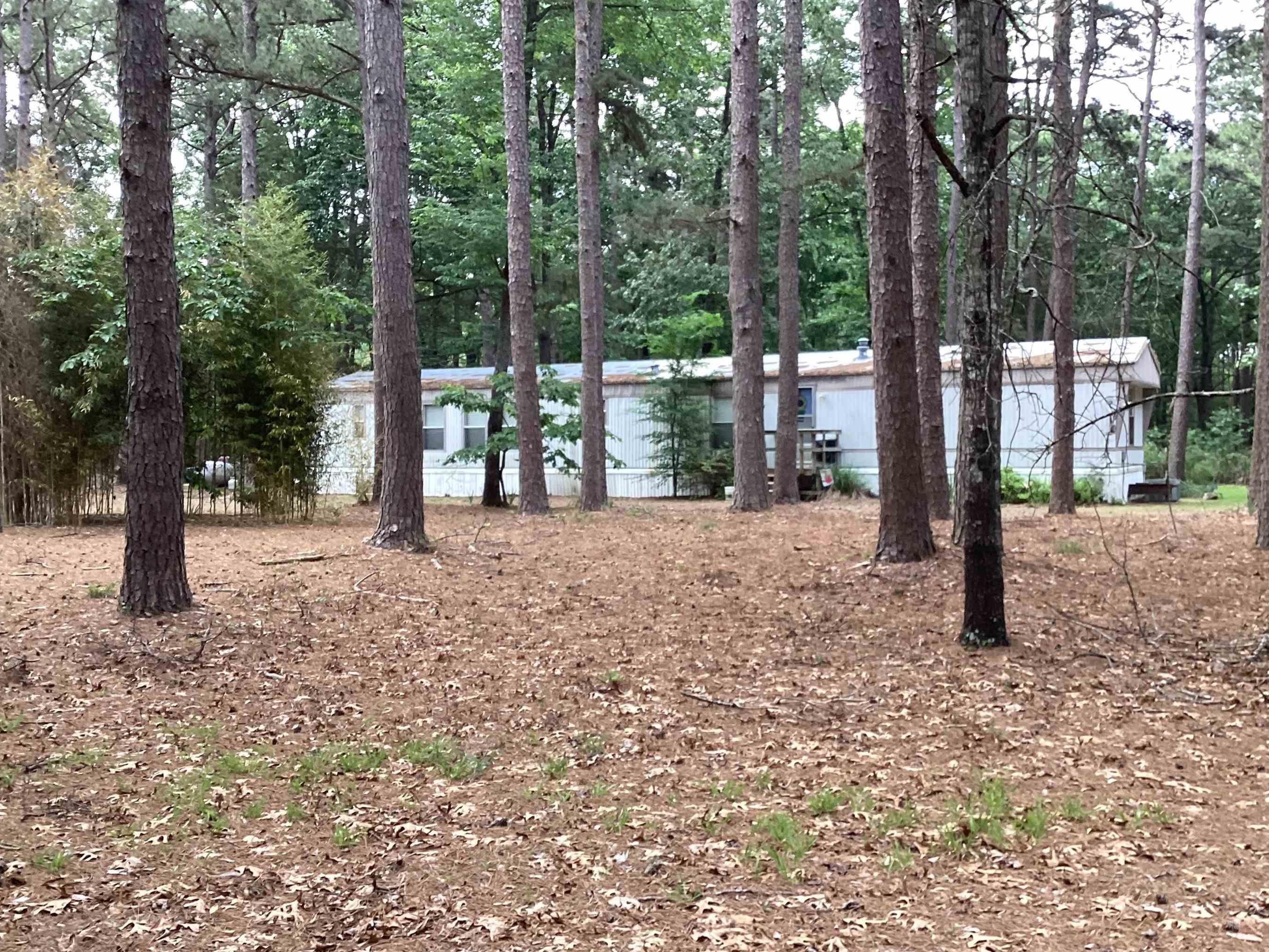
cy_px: 492
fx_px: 1283
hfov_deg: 52.6
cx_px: 661
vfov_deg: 40.7
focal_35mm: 35
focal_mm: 3.3
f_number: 2.4
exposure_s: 1/60
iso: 100
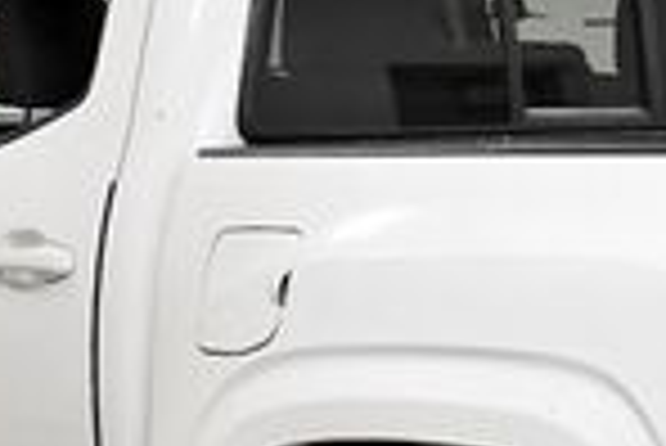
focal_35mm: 130
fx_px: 2407
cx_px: 585
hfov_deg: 15.6
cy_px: 403
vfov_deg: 10.5
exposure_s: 1/800
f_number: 4.5
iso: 2500
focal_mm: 20
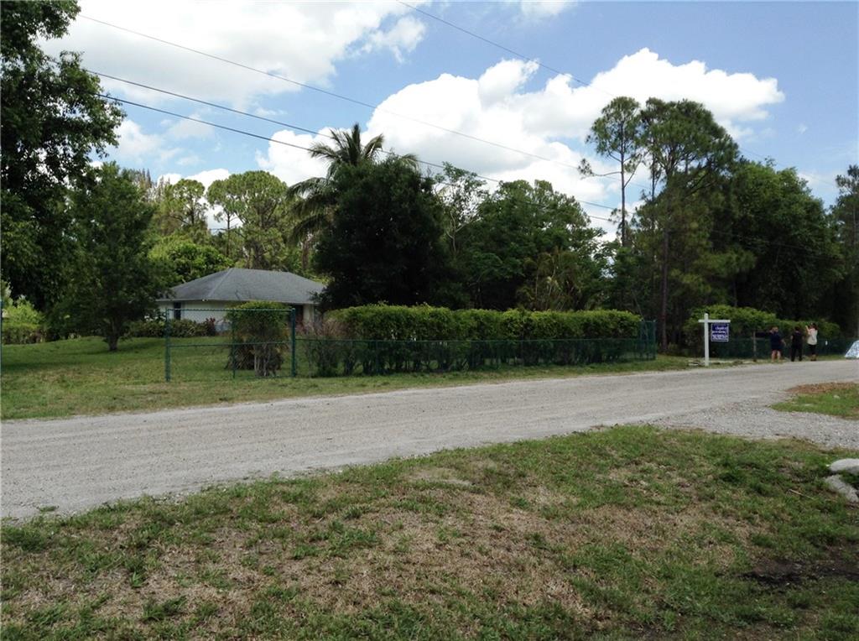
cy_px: 320
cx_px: 430
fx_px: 817
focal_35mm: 33
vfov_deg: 42.8
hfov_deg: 55.4
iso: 25
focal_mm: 3.3
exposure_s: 1/1159
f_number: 2.4
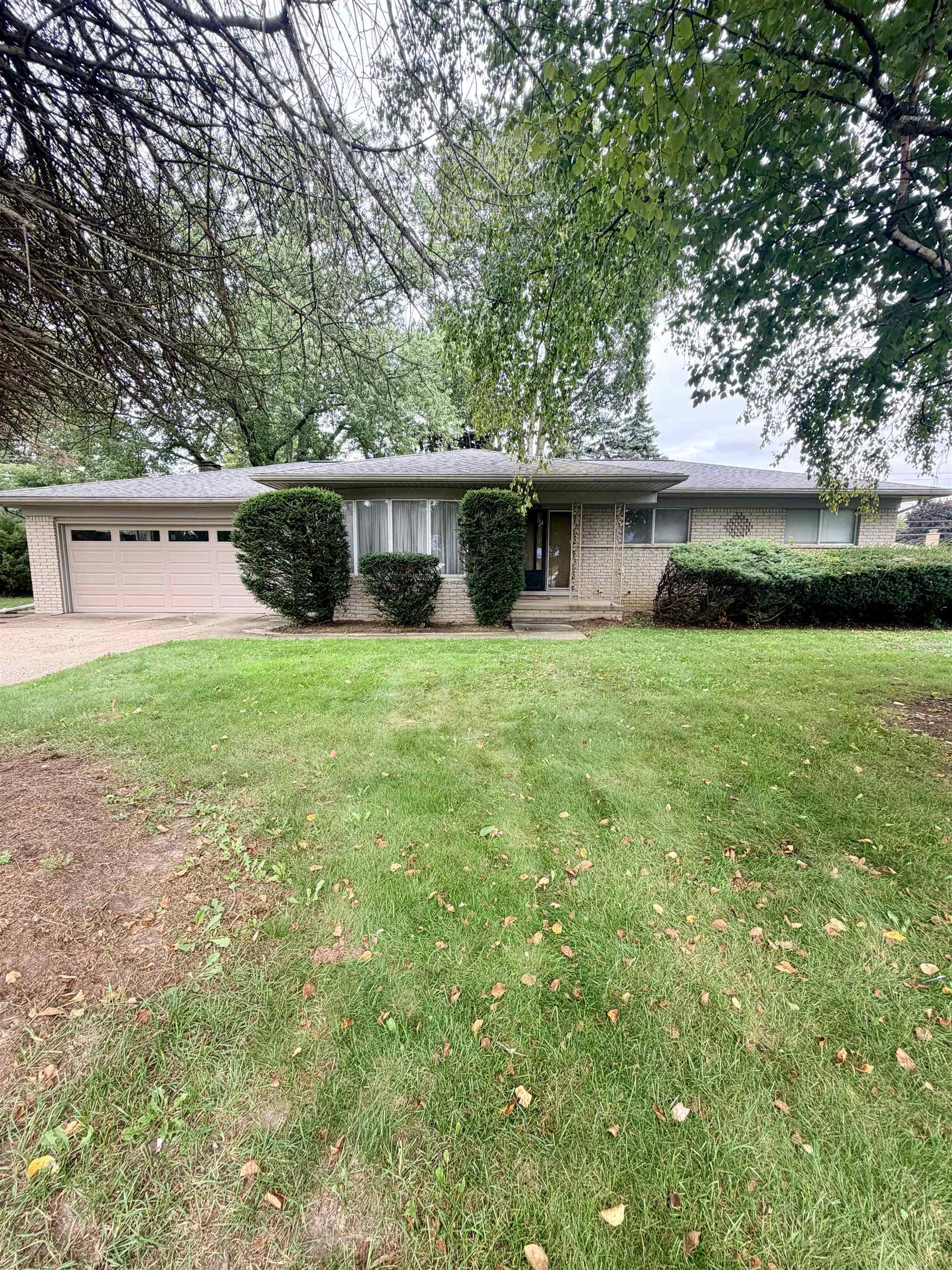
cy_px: 635
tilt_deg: -7.8
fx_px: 513
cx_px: 476
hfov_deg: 85.7
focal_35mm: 14
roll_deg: -0.7
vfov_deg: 102.1
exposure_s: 1/161
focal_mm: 2.22
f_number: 2.2
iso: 50
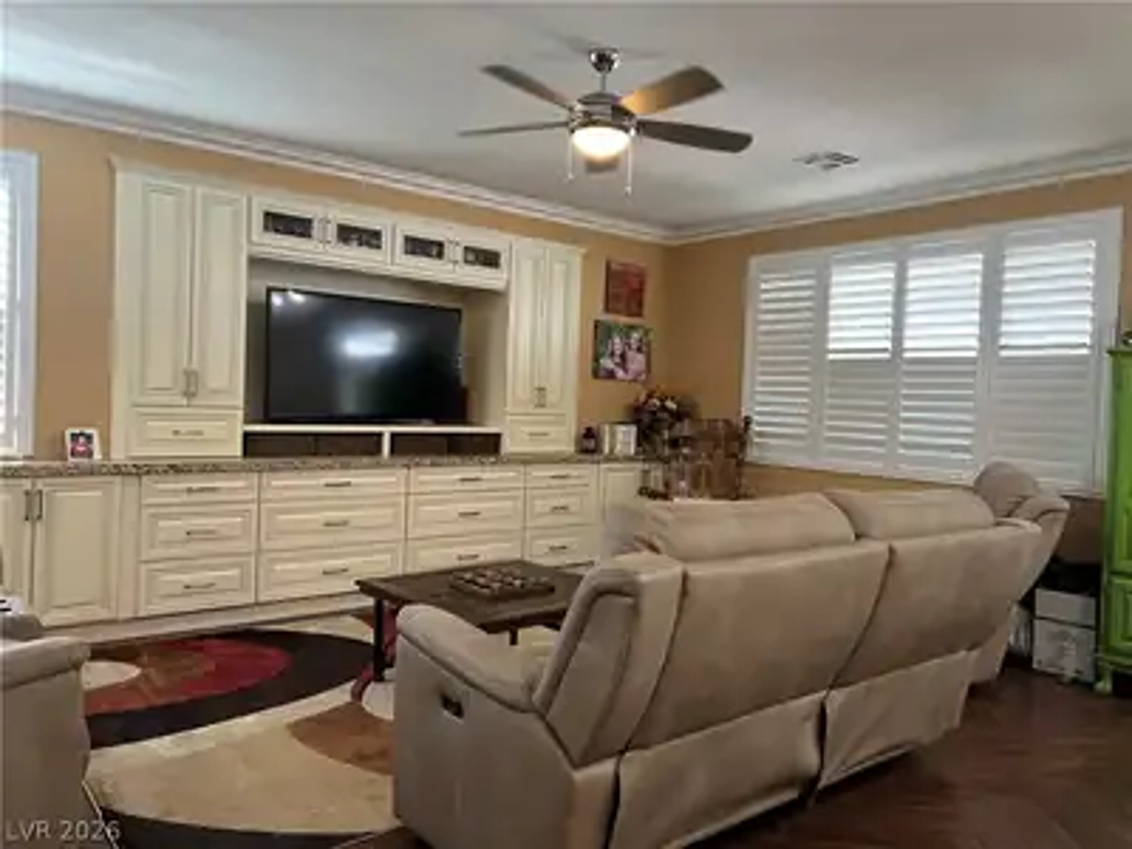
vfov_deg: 53.1
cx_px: 566
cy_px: 424
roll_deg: -1.9
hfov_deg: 67.3
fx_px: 850
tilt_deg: -1.2
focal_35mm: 26
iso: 200
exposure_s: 1/60
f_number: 1.5
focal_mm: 5.7
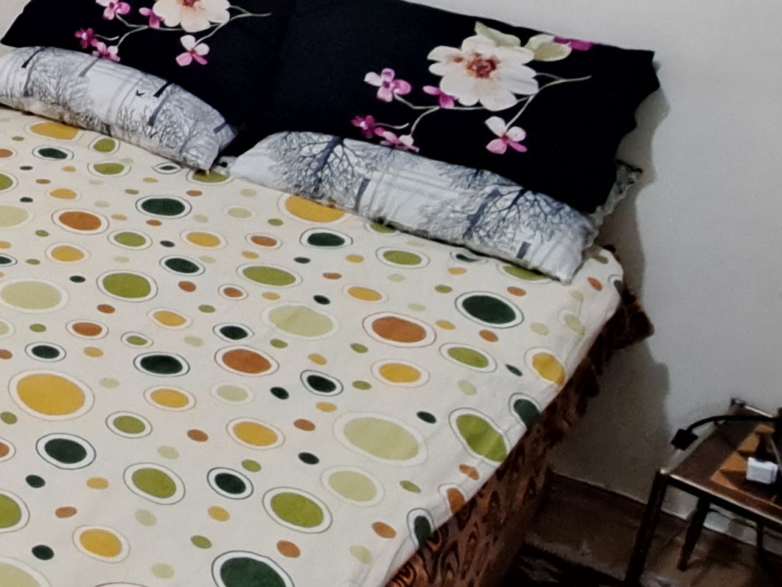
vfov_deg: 28.7
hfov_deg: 28.0
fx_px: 1107
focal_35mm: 49
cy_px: 76
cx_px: -354
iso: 320
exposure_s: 1/25
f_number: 2.2
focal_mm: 1.74
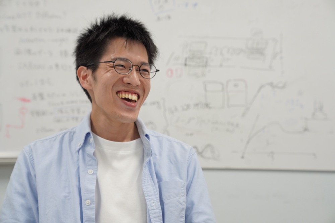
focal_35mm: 61
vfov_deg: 22.2
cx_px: 168
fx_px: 567
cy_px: 112
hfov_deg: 32.9
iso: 800
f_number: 4
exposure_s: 1/160
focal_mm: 61
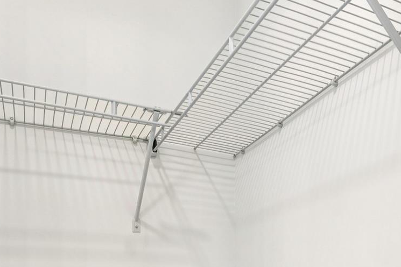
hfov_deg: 42.1
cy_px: 311
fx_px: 496
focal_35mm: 45
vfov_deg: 27.0
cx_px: 320
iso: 100
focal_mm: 16.2
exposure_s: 1/4
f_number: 13
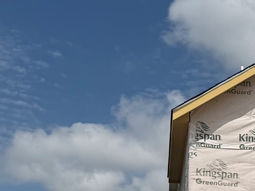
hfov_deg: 21.3
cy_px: 253
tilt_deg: +6.4
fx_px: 641
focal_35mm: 87
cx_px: 287
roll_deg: +0.8
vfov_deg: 16.0
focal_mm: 6.76
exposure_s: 1/11905
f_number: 1.78
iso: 80
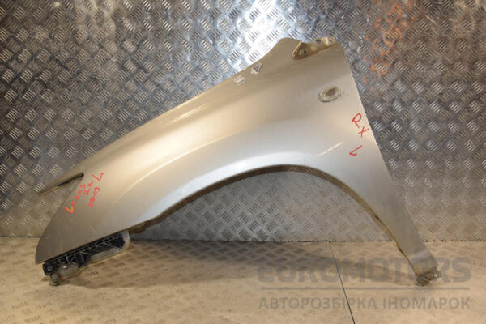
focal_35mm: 36
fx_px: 486
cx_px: 243
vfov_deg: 36.9
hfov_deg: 53.1
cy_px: 162
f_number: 10
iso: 800
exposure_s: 1/200
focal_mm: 24
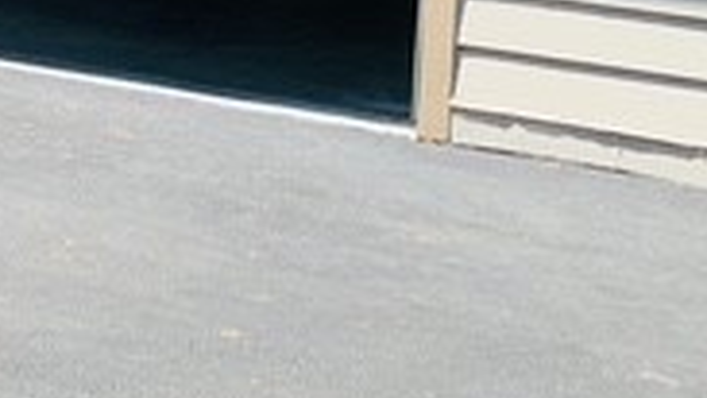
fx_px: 1856
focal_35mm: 99
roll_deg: -3.4
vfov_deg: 11.3
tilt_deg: -1.0
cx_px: -274
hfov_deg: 19.5
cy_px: -352
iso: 25
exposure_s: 1/1054
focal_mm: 4.25
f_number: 1.8
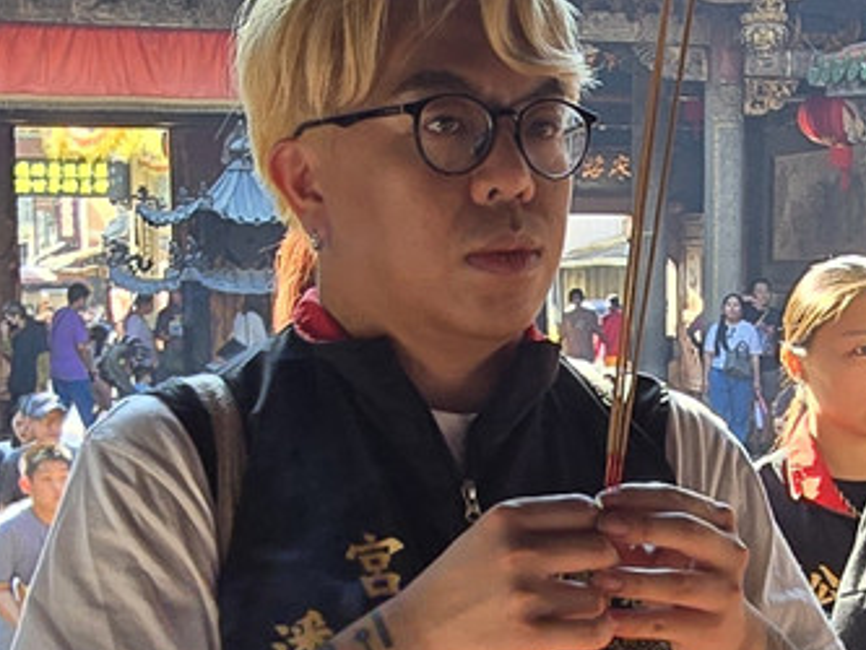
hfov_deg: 25.8
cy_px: 601
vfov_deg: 19.3
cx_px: 614
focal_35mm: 75
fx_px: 1877
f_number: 2.2
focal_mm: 2.2
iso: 50
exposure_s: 1/184
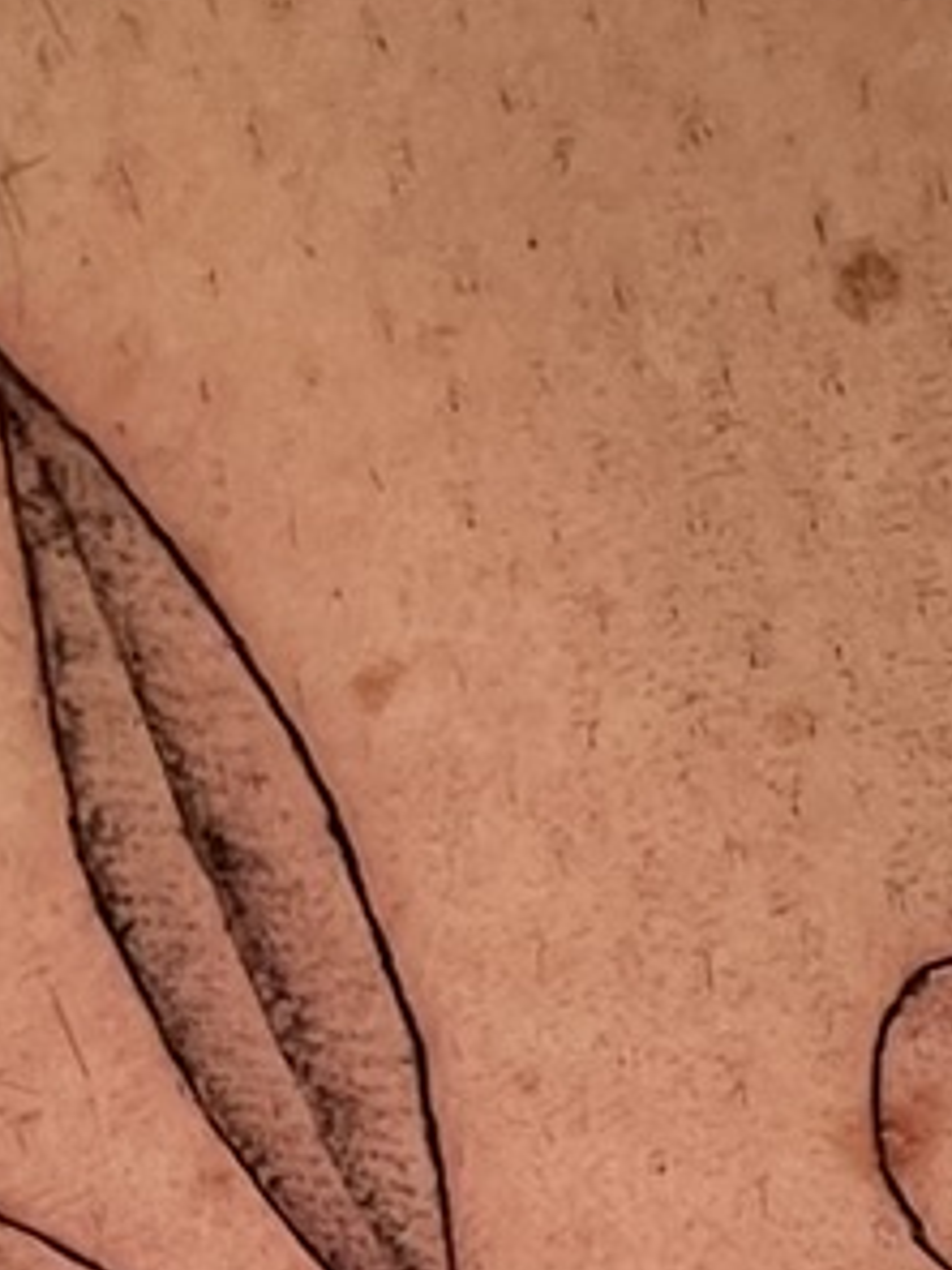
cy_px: 2197
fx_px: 6600
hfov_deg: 7.9
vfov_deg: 10.4
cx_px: 1874
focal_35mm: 180
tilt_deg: -76.9
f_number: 1.6
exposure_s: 1/81
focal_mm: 4.2
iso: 125
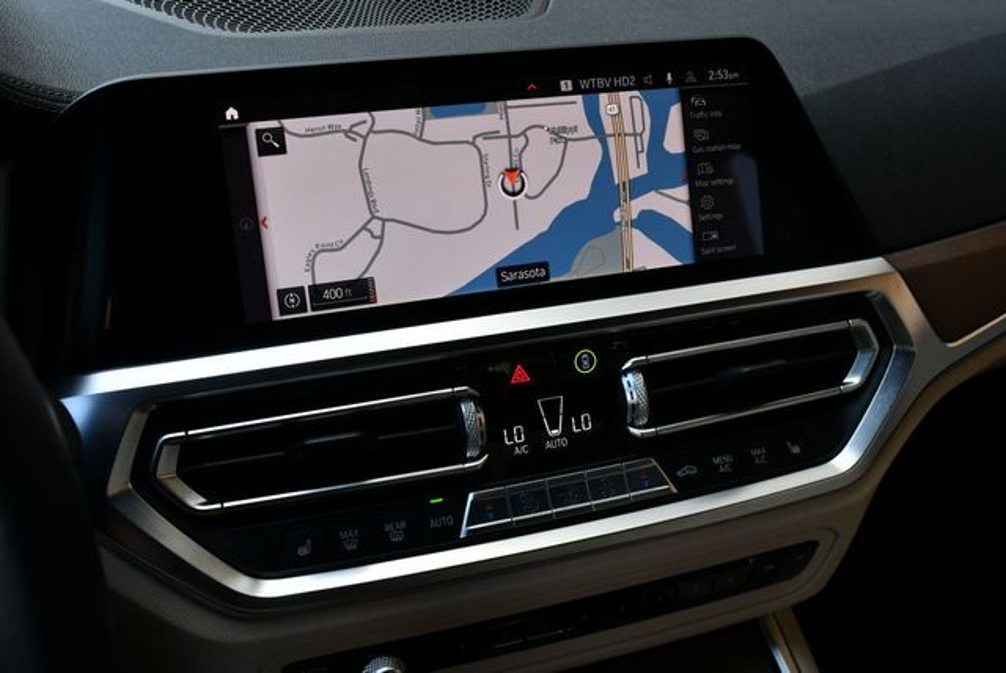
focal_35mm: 36
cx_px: 503
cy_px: 336
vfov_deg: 36.9
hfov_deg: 53.1
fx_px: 1007
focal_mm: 18
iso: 360
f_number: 5.6
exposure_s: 1/250
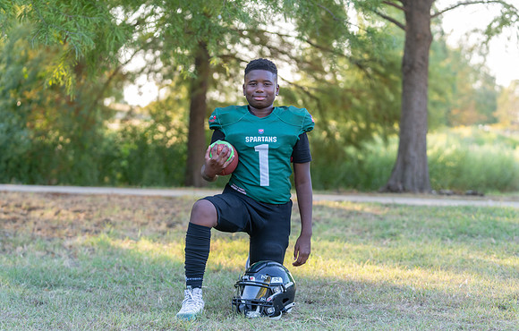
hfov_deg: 23.9
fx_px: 1227
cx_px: 268
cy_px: 158
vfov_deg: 15.4
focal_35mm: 86
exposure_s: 1/320
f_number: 2.8
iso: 320
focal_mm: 79
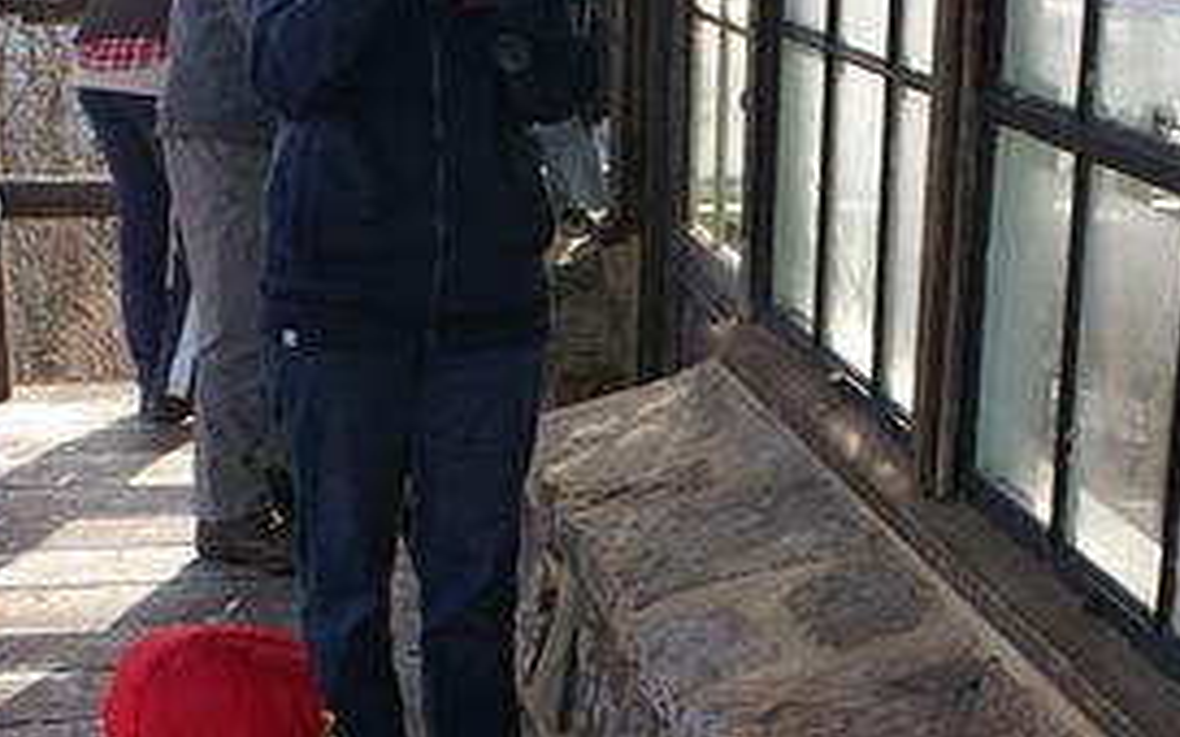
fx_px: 2315
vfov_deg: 18.0
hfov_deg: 28.6
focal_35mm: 72
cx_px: 659
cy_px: 503
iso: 100
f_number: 9
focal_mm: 20
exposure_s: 1/80
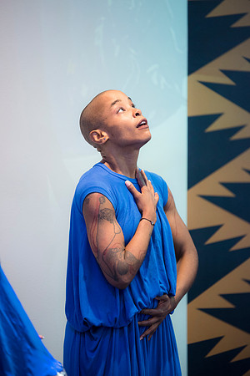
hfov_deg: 6.9
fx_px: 2083
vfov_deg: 10.3
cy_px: 188
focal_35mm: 200
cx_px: 125
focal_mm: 200
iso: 1250
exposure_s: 1/125
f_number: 2.8
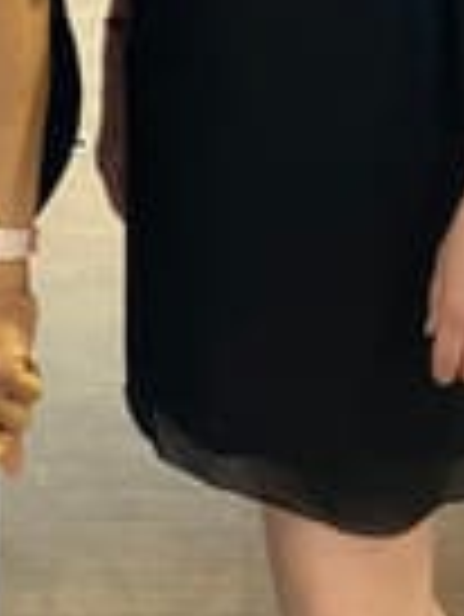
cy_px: -295
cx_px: 86
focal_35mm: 101
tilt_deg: -10.8
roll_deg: -0.2
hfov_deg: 14.6
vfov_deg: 17.5
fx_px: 1802
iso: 250
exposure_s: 1/60
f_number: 1.8
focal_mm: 4.25
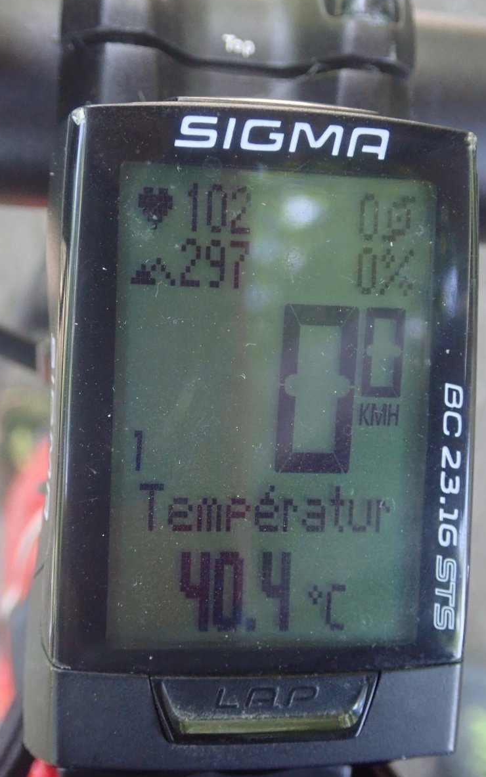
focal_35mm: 43
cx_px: 211
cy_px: 385
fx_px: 911
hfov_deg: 29.8
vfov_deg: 46.2
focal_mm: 7.34
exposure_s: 1/100
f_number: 2.8
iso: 800
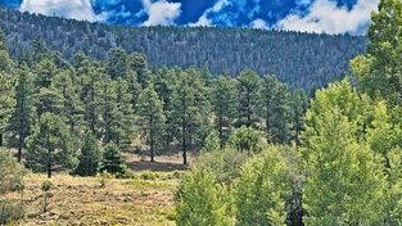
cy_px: 141
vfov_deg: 12.0
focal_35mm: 101
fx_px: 1077
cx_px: 257
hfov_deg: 21.1
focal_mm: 6.76
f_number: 1.78
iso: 64
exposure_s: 1/2494
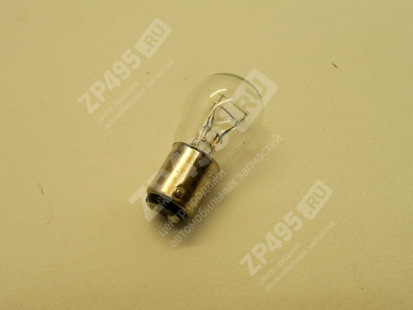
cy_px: 155
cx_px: 206
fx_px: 382
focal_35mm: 32
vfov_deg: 44.2
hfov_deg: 56.8
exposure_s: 1/40
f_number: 3.5
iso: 80
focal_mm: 5.8
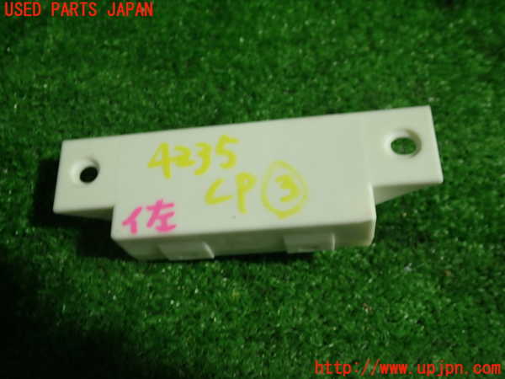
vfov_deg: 39.7
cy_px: 190
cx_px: 252
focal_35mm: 36
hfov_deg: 51.4
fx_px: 525
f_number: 2.5
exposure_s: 1/50
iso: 200
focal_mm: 6.37
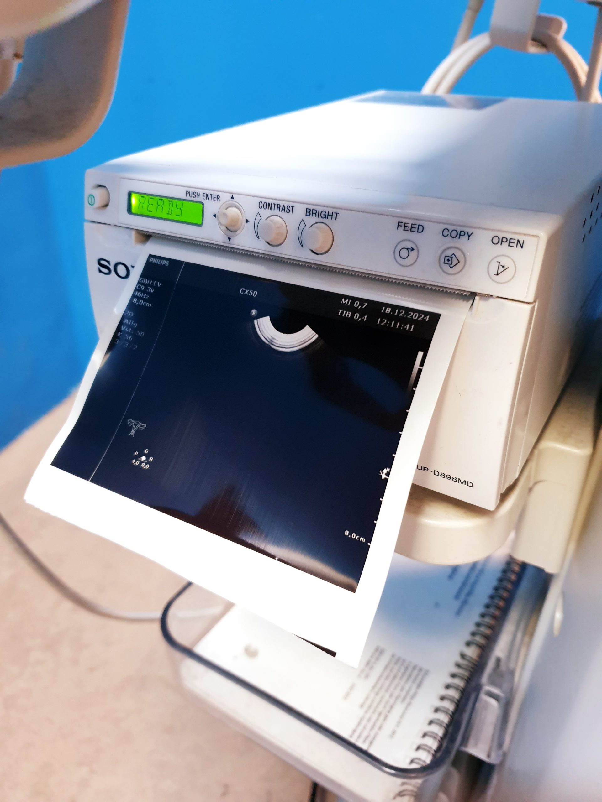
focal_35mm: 26
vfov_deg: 67.3
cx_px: 301
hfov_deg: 53.1
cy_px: 401
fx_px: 603
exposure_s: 1/50
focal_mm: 4.3
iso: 250
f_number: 1.5
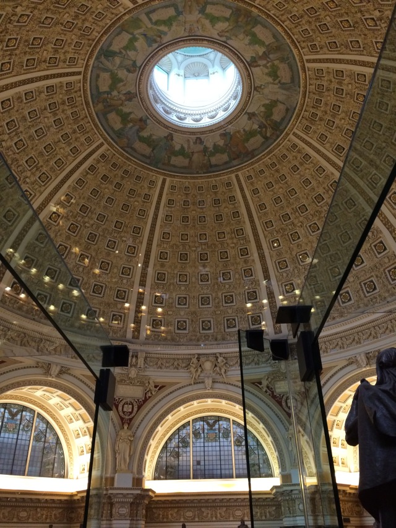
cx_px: 198
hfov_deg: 48.2
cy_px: 264
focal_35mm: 29
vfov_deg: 61.7
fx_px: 442
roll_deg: +1.2
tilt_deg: +30.7
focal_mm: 4.15
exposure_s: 1/30
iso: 160
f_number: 2.2
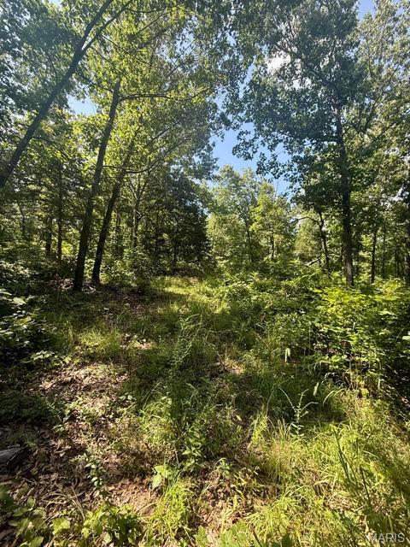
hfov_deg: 85.7
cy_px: 274
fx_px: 221
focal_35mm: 14
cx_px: 205
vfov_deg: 102.1
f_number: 2.2
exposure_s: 1/304
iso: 64
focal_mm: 2.22
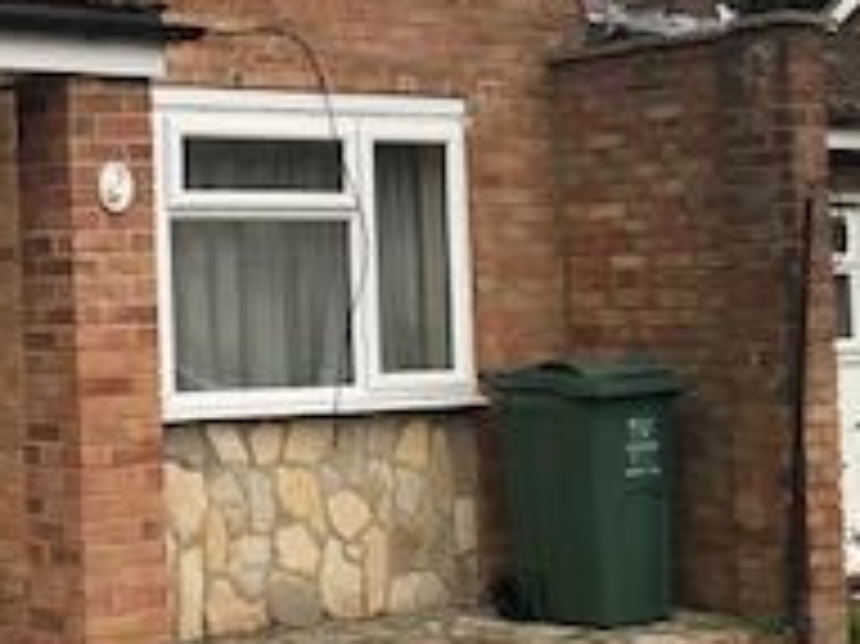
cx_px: 50
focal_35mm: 94
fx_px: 2334
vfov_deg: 15.6
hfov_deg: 20.4
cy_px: 113
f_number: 1.8
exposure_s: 1/209
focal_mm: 3.99
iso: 20
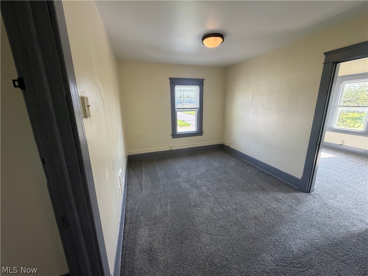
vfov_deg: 85.7
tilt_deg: -14.0
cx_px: 184
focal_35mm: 14
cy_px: 138
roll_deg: +1.6
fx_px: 149
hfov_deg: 102.1
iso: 250
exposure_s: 1/120
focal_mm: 2.22
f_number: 2.2
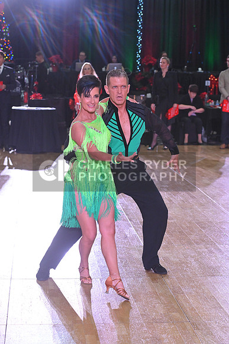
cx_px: 114
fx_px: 820
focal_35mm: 86
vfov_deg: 23.6
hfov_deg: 15.9
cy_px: 172
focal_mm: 86
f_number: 6.3
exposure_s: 1/400
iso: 3200
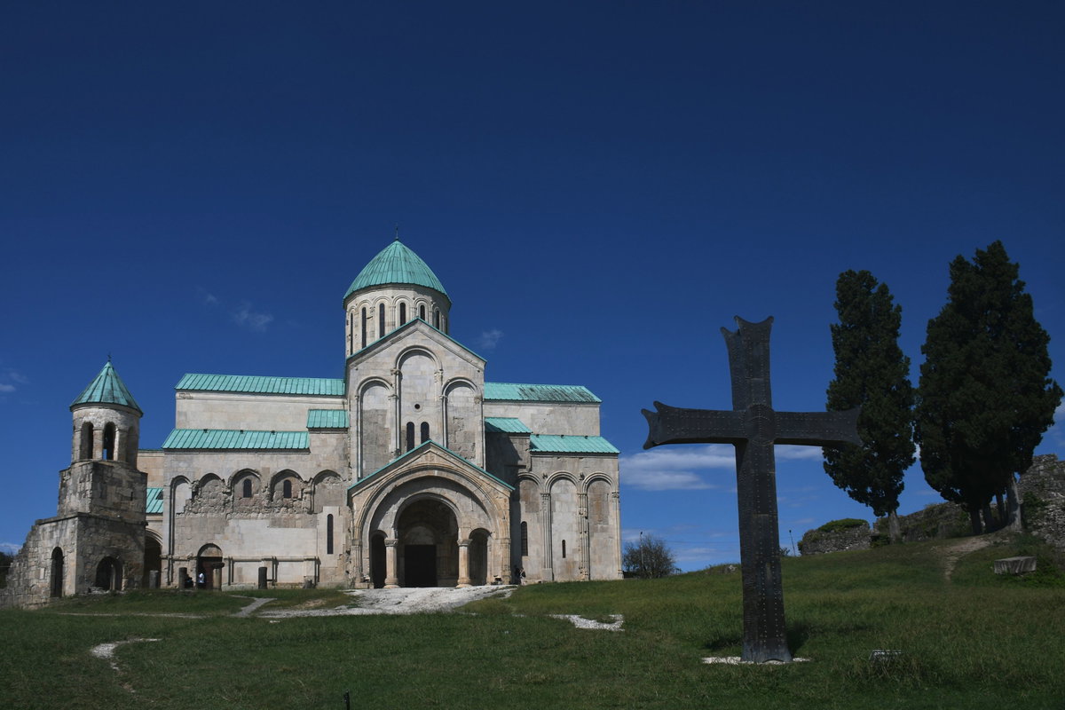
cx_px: 532
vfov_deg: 47.9
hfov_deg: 67.4
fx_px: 799
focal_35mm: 27
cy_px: 355
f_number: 8
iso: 100
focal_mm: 18
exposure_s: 1/320
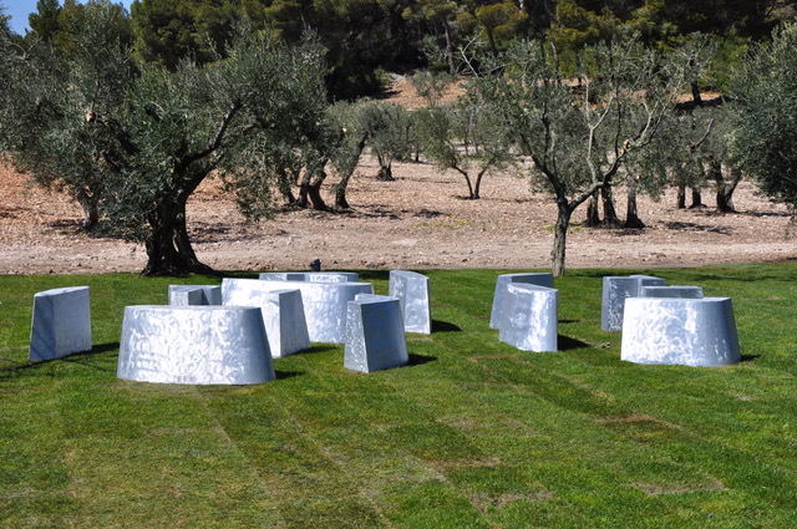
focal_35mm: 68
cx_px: 398
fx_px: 1492
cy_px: 264
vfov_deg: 20.1
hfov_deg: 29.9
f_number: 11
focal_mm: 45
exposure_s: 1/400
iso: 200
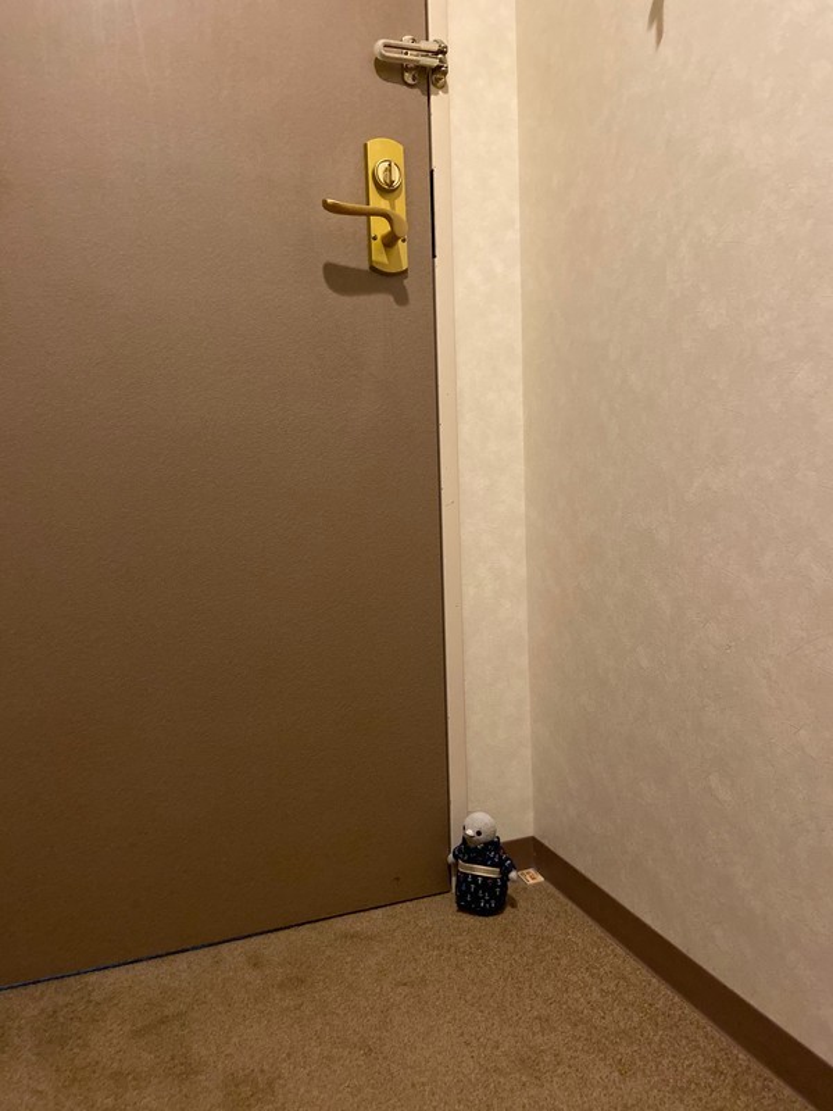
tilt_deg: -3.3
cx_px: 416
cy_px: 556
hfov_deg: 53.1
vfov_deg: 67.3
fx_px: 834
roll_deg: +1.7
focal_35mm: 26
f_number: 1.8
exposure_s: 1/30
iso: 640
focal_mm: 4.25
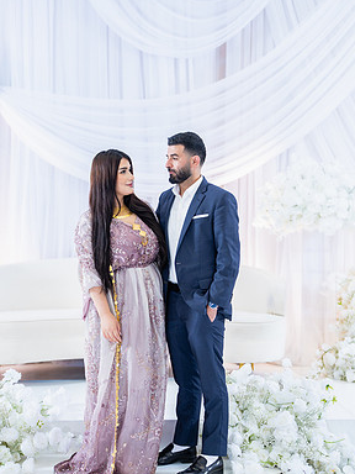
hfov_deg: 23.7
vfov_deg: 31.2
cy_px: 265
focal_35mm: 62
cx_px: 175
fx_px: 848
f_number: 2
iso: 400
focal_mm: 55
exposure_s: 1/160
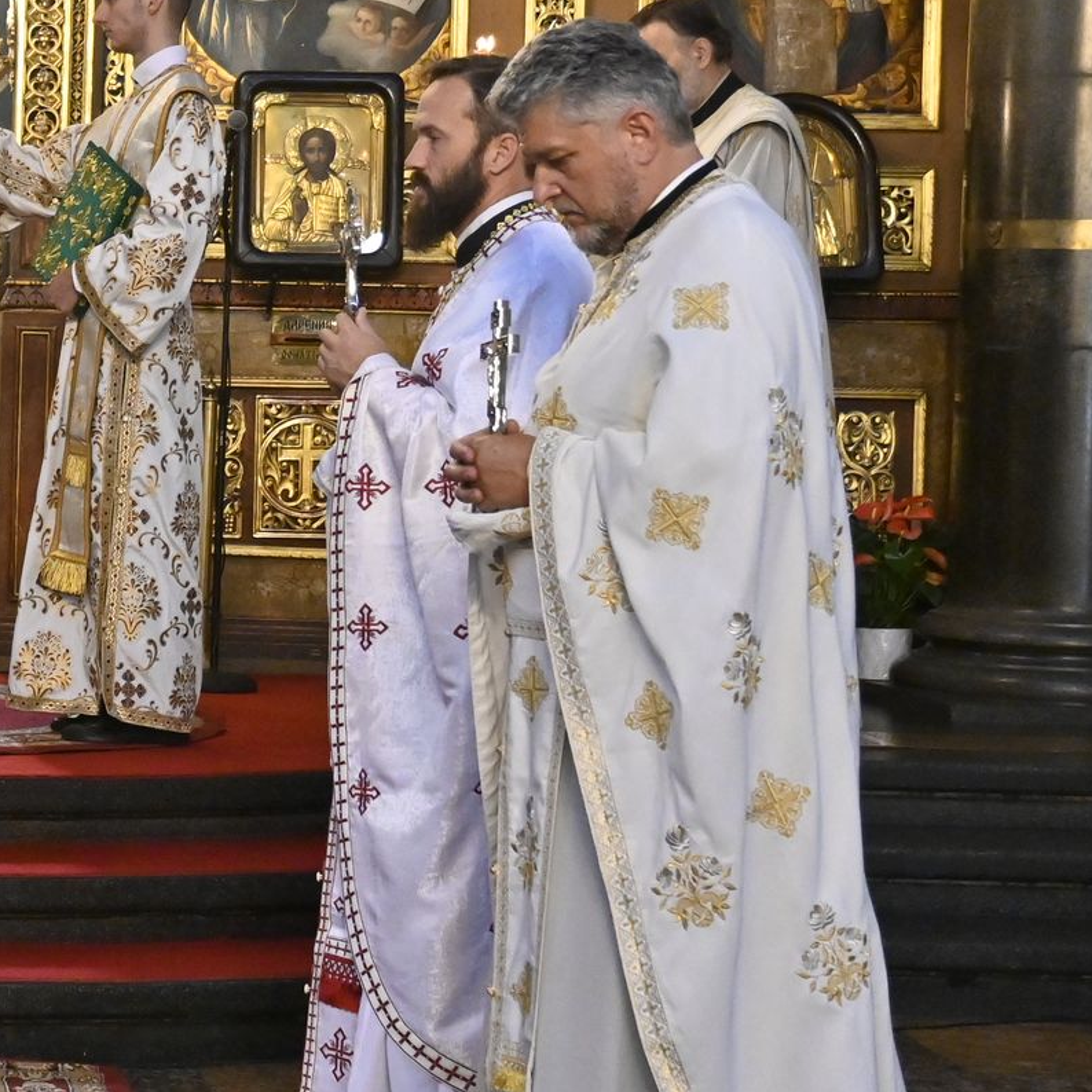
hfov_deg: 17.4
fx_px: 3296
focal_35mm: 92
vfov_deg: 18.8
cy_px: 482
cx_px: -419
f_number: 3.8
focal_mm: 23
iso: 2200
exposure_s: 1/160
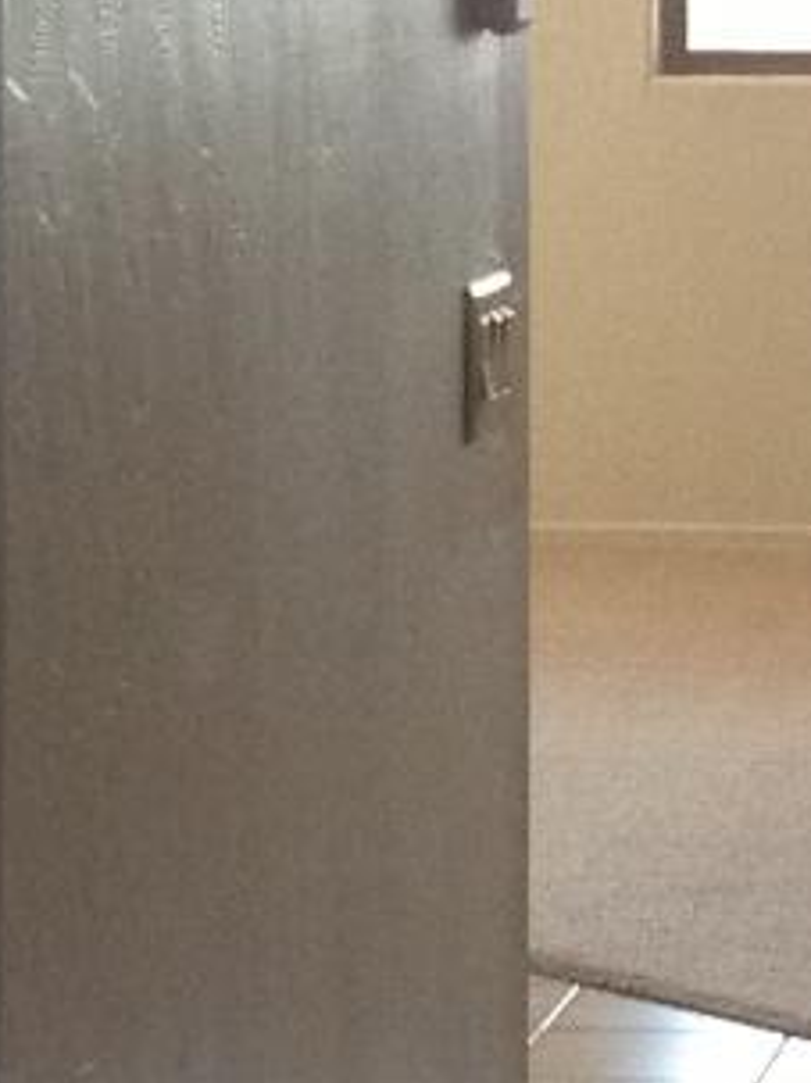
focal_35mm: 231
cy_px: -286
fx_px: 7221
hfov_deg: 6.4
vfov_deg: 8.5
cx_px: 743
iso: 160
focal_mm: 4.28
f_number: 2.4
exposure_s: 1/120
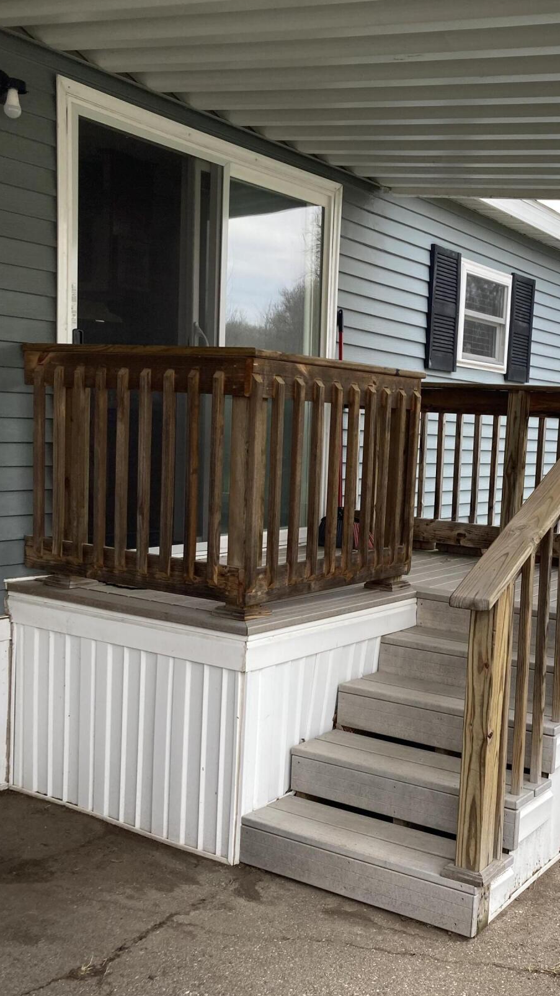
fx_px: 1003
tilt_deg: -6.7
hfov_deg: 30.6
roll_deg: -4.6
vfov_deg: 52.6
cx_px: 432
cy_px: 561
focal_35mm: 38
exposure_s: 1/312
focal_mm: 3.99
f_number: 1.8
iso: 20
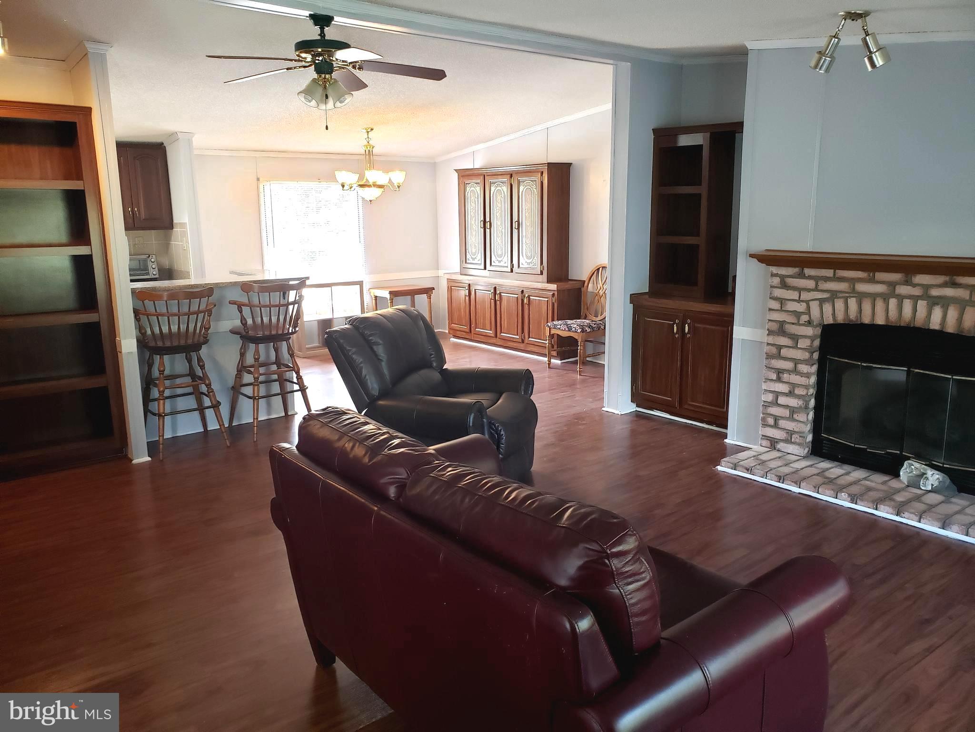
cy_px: 366
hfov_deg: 67.3
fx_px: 732
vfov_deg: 53.1
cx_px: 488
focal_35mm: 26
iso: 320
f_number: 2.4
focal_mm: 4.3
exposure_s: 1/40
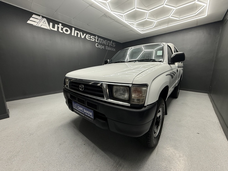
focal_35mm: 14
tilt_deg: -8.7
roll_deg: -0.4
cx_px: 114
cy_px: 86
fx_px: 92
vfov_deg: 85.7
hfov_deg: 102.1
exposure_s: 1/99
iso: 100
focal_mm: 2.22
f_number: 2.2
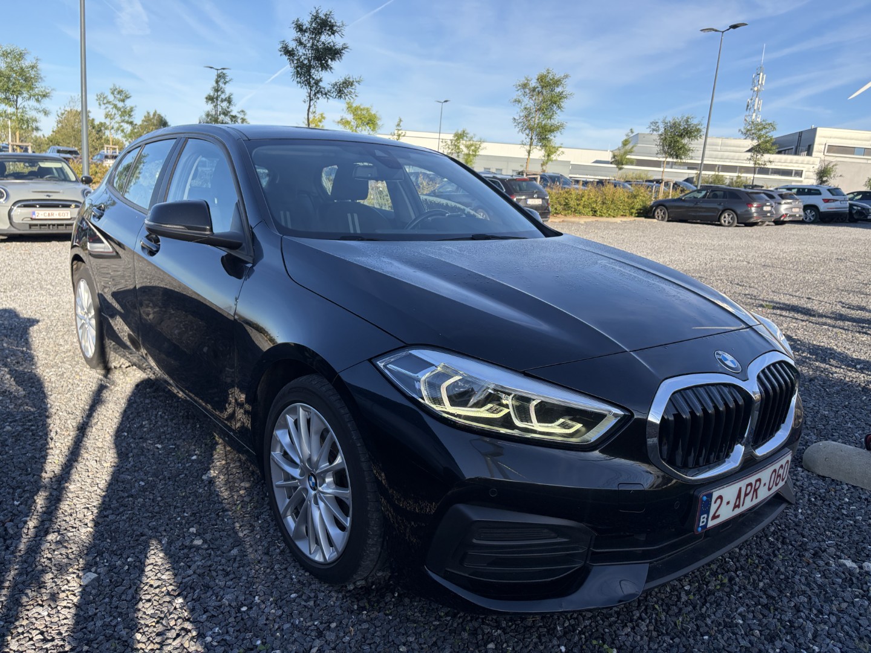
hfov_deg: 67.3
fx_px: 654
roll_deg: -5.4
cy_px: 326
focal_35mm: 26
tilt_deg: -10.0
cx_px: 436
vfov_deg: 53.1
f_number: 1.6
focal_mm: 5.96
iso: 50
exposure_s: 1/1196
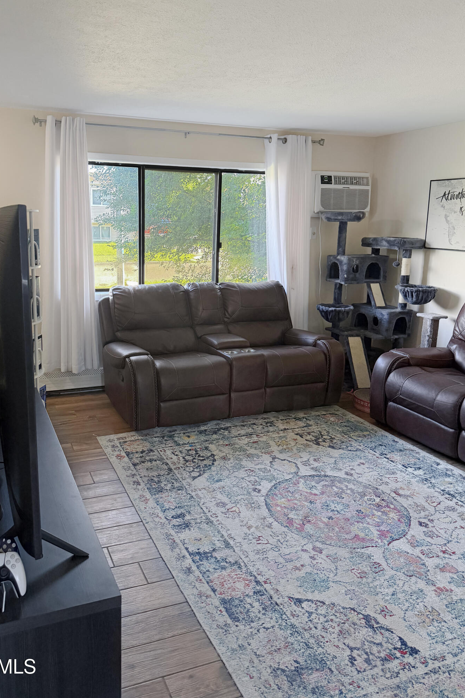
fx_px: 484
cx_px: 227
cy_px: 349
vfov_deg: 71.5
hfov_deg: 51.3
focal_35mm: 25
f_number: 1.78
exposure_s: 1/120
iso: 400
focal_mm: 6.76
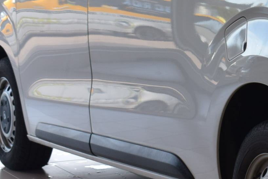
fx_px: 1222
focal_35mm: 164
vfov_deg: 8.4
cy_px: 36
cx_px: 400
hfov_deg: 12.0
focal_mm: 30
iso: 400
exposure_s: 1/125
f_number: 5.6
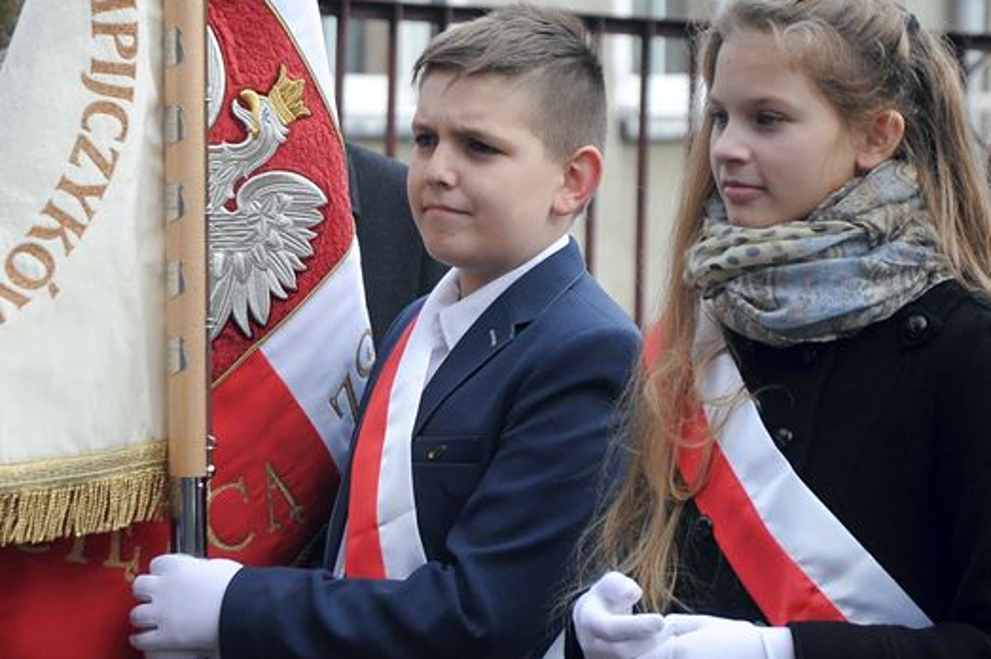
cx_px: 441
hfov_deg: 8.1
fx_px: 7037
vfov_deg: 5.4
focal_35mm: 256
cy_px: 312
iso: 800
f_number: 6.3
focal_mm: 105
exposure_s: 1/640
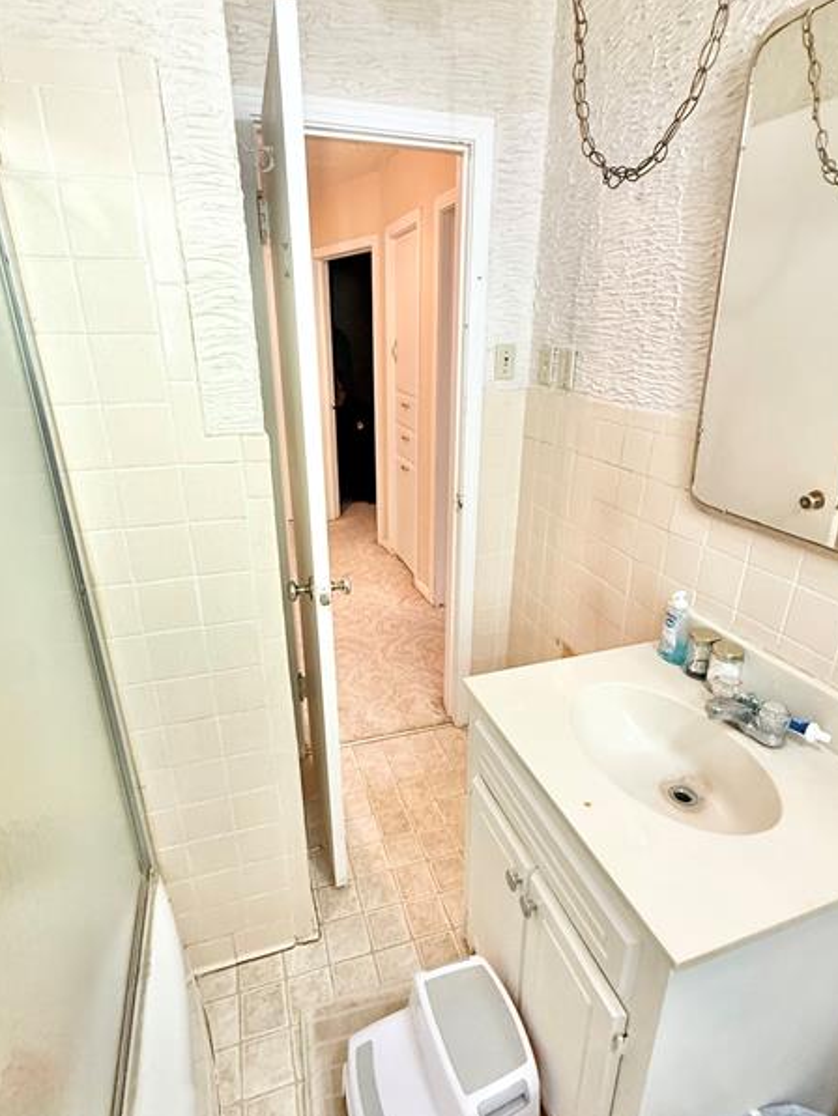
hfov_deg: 71.6
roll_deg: -0.1
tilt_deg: -21.4
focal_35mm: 18
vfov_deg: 87.7
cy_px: 561
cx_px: 413
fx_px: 581
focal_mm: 2.22
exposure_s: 1/60
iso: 320
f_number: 2.2
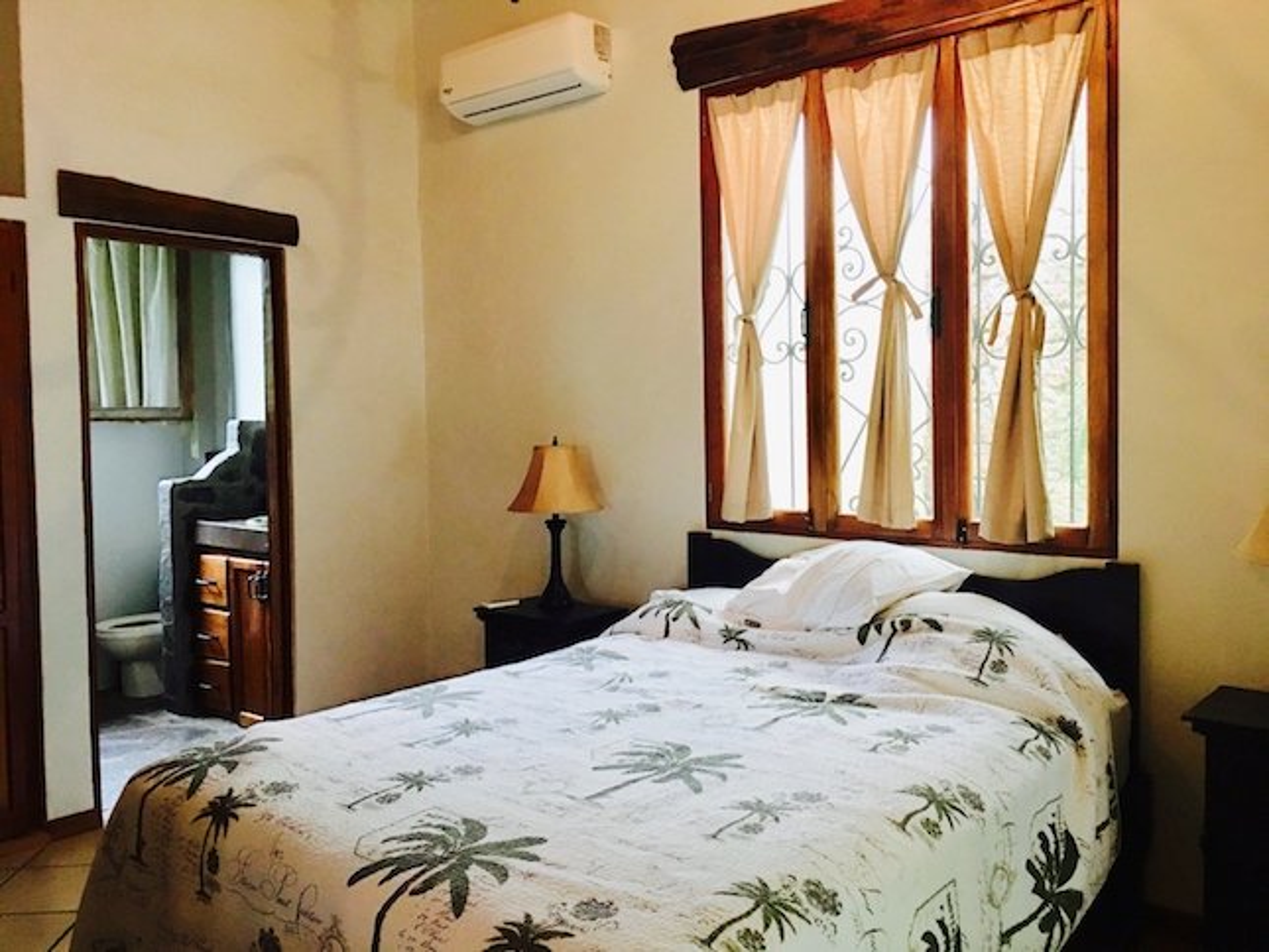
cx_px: 634
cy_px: 476
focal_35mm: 29
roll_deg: +1.5
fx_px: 1063
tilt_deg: -2.7
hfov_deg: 61.7
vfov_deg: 48.2
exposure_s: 1/15
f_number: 2.2
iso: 80
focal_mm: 4.15
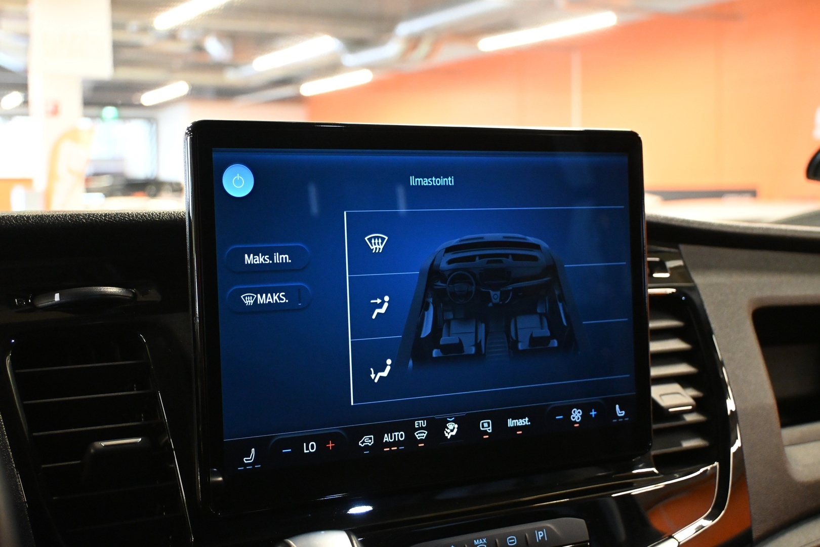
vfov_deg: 28.5
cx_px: 410
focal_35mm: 47
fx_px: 1076
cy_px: 274
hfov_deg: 41.7
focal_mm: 31.5
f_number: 5
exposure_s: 1/60
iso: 4500
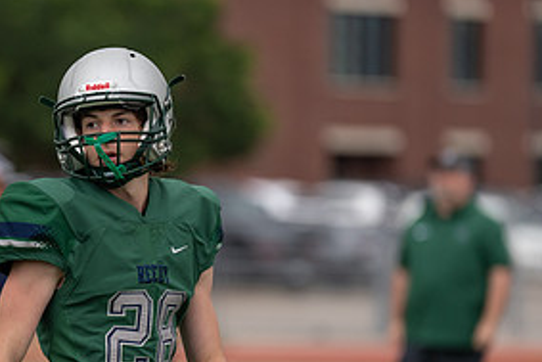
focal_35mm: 410
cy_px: 263
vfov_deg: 3.4
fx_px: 6176
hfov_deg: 5.0
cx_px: 124
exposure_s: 1/1250
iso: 250
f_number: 2.8
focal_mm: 200
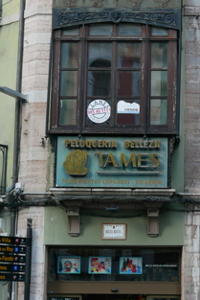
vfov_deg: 15.9
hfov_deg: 10.7
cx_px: 184
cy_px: 83
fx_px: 1065
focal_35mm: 128
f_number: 2.8
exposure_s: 1/125
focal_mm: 22.7
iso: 200
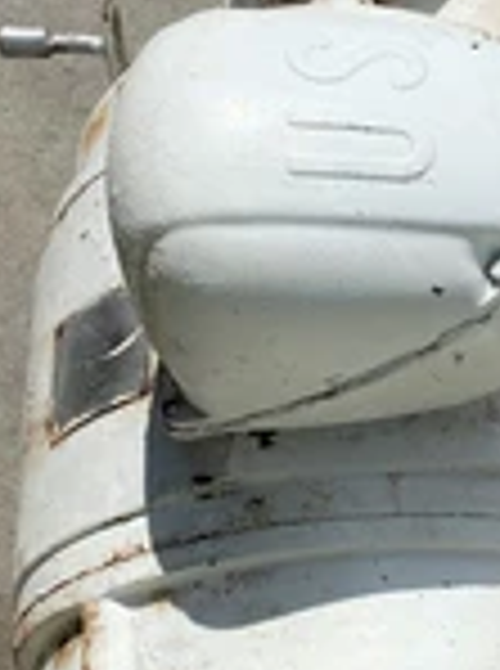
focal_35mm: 70
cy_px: 279
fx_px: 1354
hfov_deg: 20.0
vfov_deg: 27.8
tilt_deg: -56.2
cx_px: 541
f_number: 1.8
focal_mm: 4.25
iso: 32
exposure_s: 1/9615
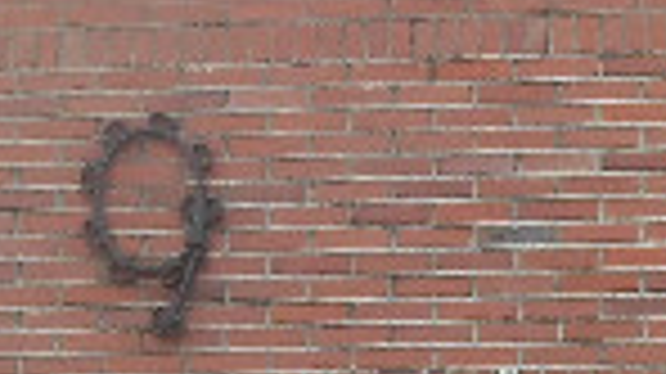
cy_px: 225
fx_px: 3776
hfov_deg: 10.0
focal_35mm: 214
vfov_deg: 5.7
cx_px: 572
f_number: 3.4
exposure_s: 1/80
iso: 80
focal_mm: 5.2
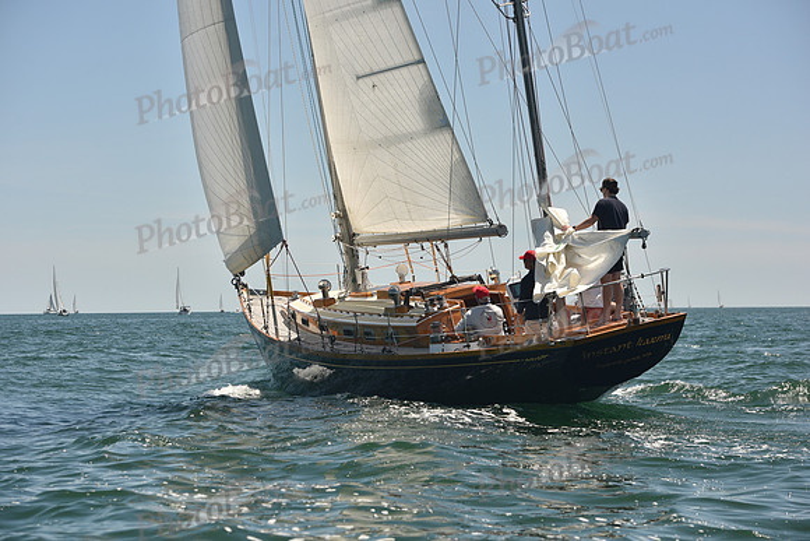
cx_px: 405
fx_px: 2138
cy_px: 270
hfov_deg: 21.5
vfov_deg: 14.4
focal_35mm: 95
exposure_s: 1/800
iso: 250
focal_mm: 95
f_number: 5.6
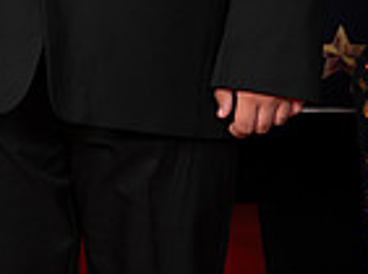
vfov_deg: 5.2
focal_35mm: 277
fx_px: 2937
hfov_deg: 7.2
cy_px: -297
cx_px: 42
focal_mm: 90
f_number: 8
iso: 320
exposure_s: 1/100
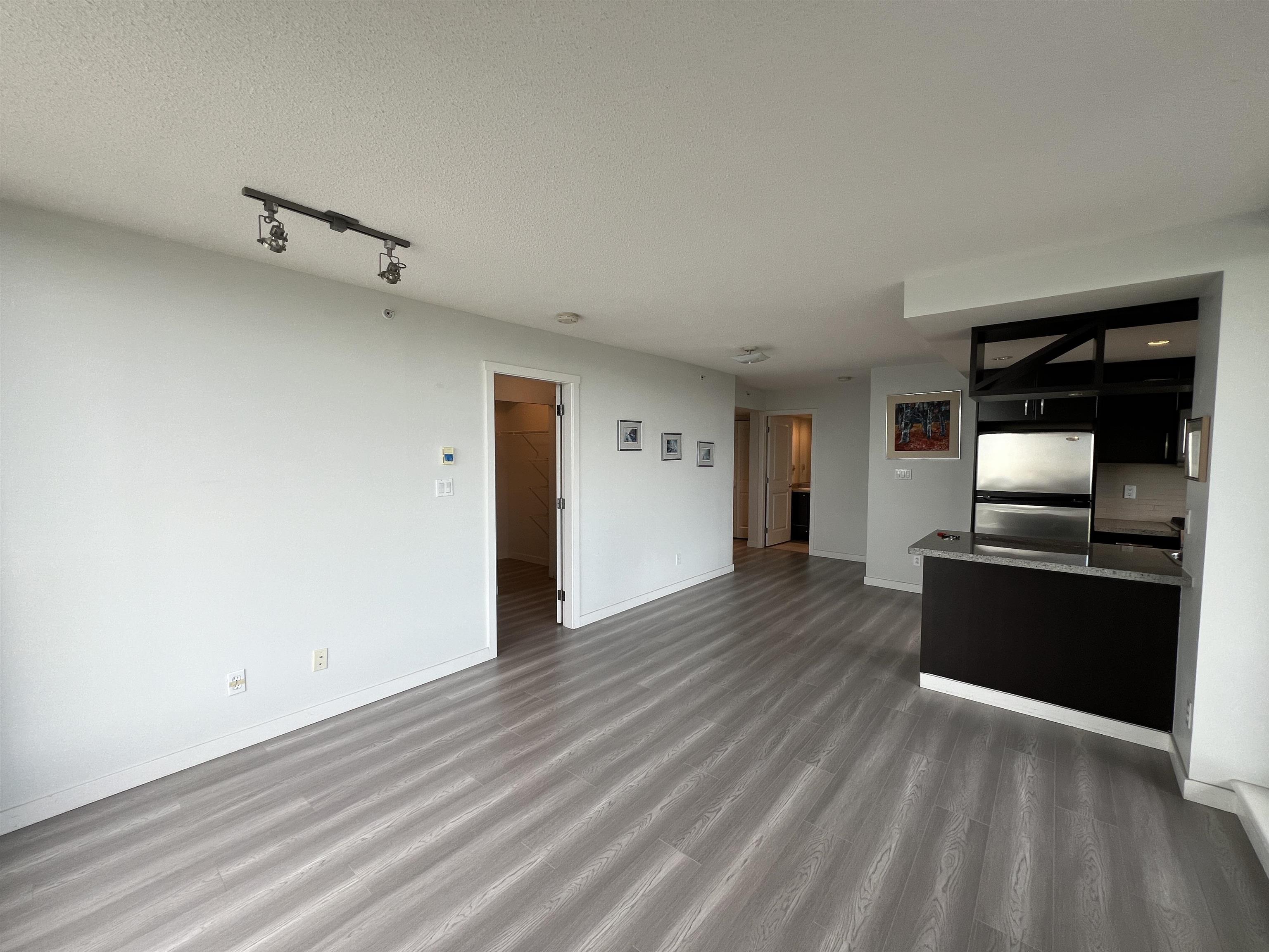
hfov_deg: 106.2
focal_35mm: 13
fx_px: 477
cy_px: 476
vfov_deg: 89.9
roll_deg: +0.3
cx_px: 634
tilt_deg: -1.4
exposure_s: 1/120
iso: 80
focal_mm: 1.57
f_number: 1.8
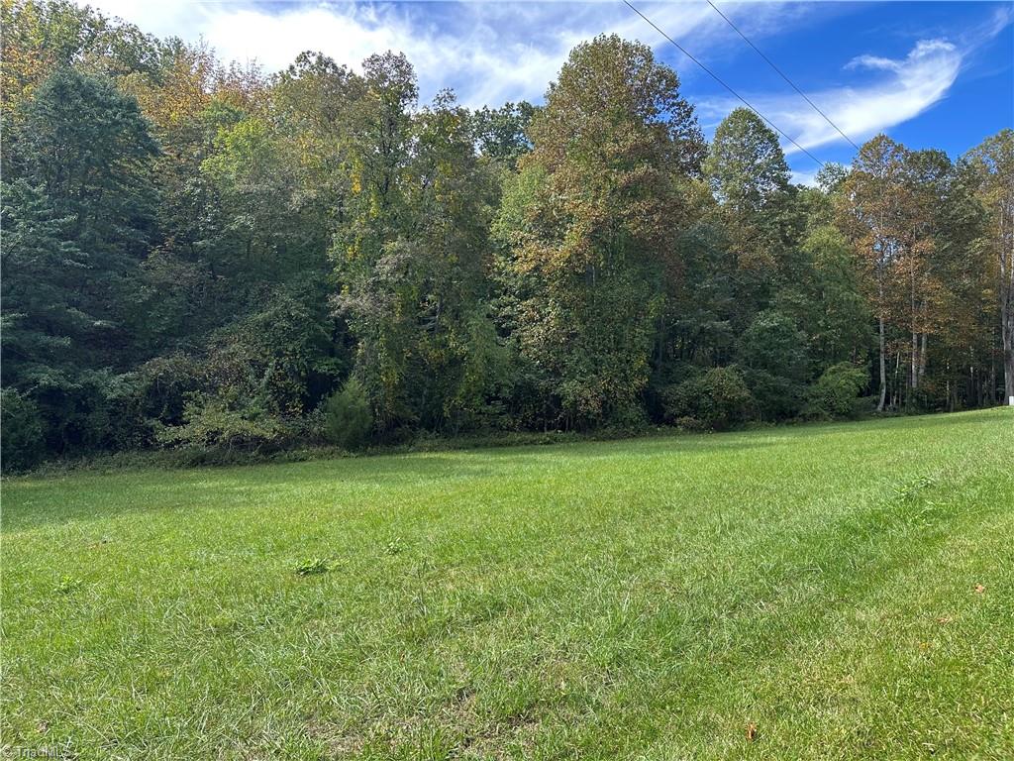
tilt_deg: +2.6
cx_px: 507
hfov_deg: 71.6
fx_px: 703
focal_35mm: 24
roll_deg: -2.3
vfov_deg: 56.8
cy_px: 380
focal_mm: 6.86
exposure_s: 1/773
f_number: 1.78
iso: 80
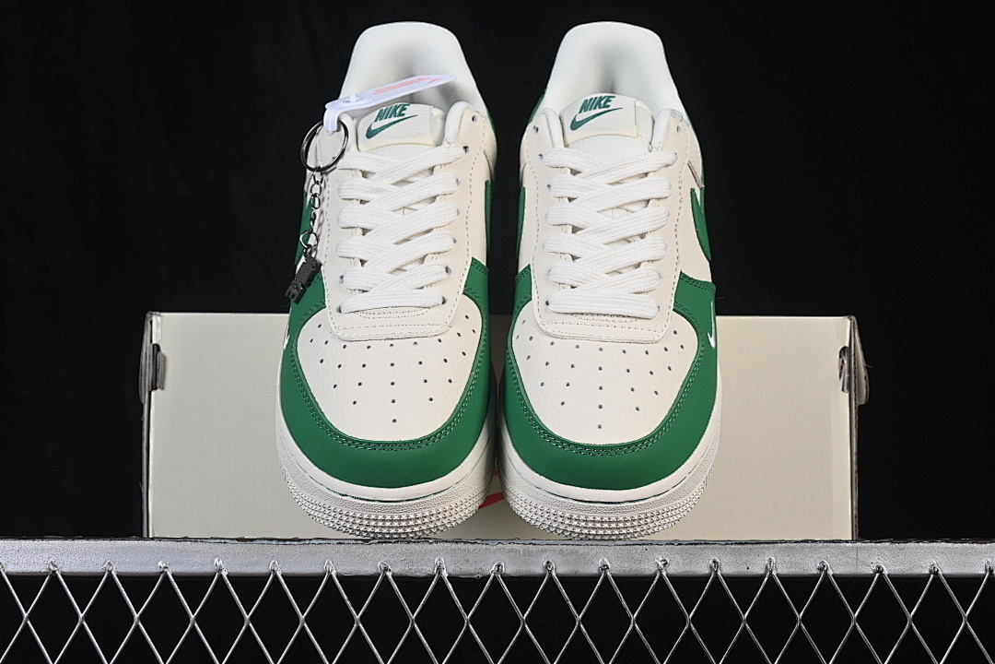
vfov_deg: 18.2
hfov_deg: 27.0
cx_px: 498
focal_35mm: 75
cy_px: 332
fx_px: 2073
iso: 160
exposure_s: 1/80
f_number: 8
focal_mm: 50
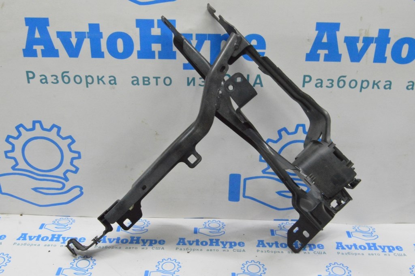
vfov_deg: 34.2
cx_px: 208
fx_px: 449
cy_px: 138
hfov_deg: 49.6
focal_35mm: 39
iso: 6400
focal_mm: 26
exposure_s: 1/20
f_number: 20
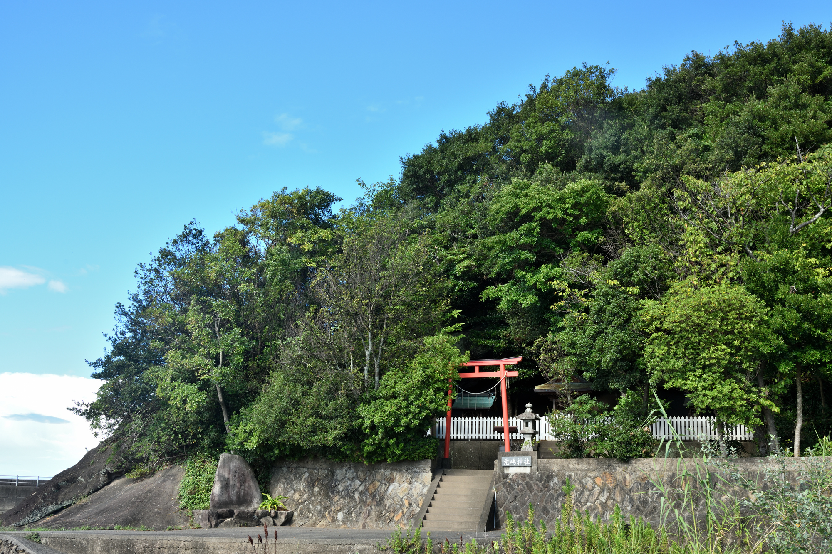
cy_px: 277
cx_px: 416
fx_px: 809
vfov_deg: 37.8
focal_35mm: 35
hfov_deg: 54.4
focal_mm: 35
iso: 400
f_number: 11
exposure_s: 1/50
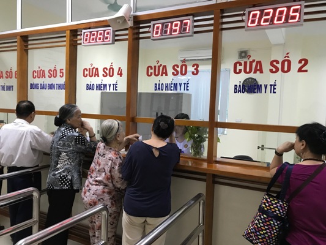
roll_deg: -1.8
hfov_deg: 63.4
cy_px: 122
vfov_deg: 49.8
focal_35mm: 28
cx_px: 163
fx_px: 264
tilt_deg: -2.1
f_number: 1.8
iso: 64
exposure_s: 1/17
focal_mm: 3.99
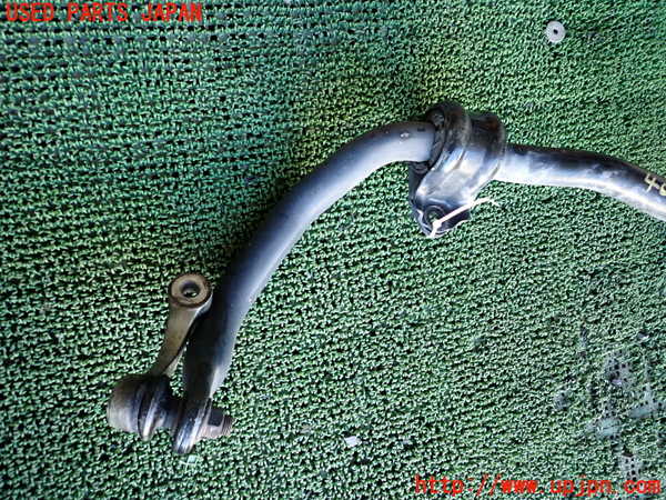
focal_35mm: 25
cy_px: 250
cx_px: 333
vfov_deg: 54.9
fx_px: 481
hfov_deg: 69.4
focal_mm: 4.5
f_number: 2
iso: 250
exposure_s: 1/100
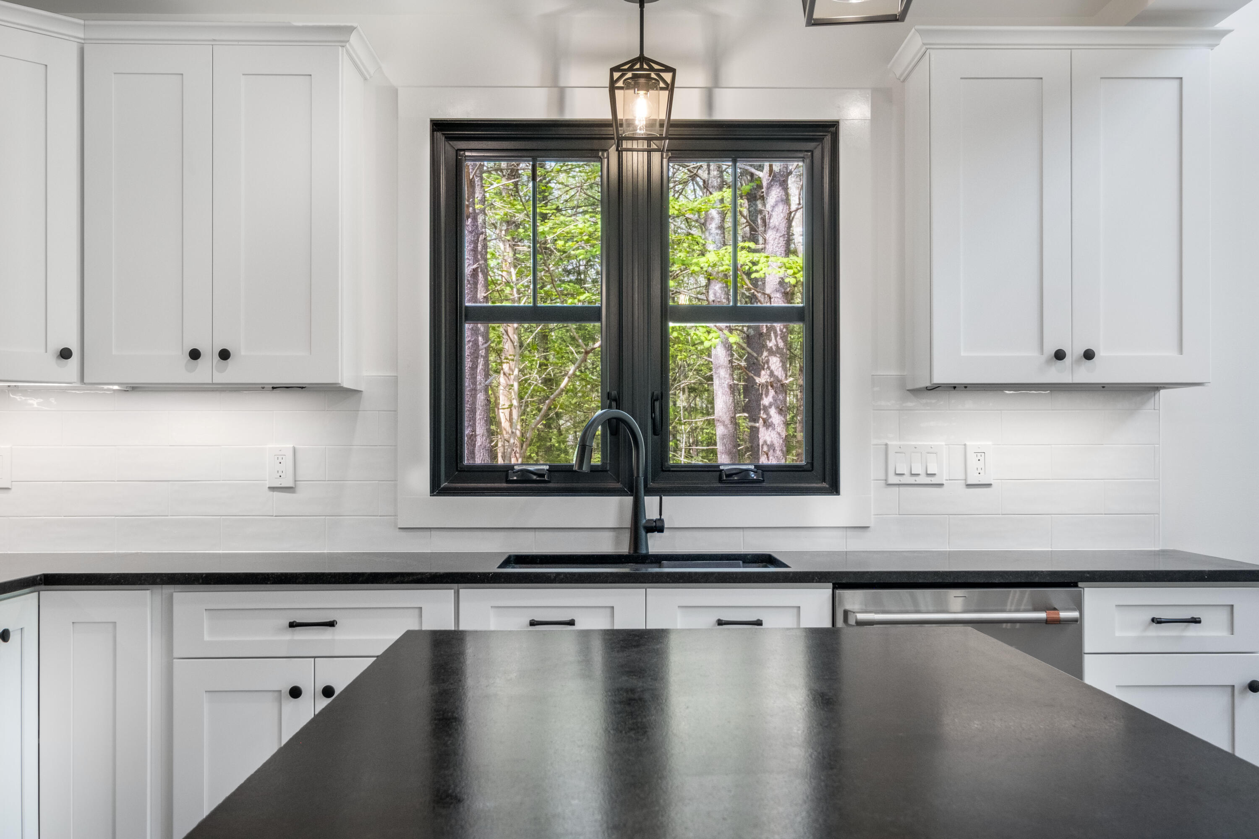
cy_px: 420
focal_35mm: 36
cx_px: 630
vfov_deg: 36.9
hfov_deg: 53.1
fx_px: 1259
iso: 400
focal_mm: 24
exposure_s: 1/340
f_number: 8
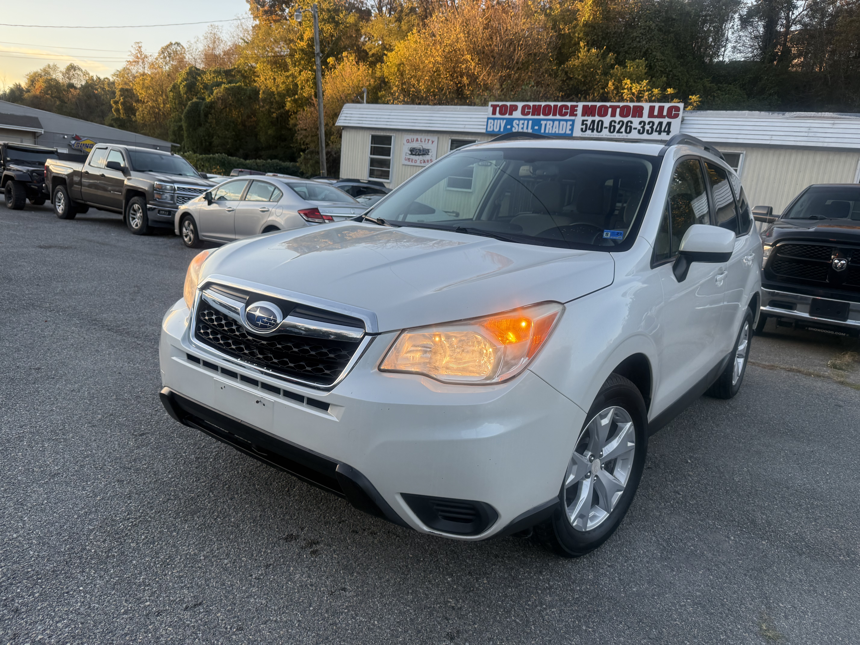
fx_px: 596
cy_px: 322
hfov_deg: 71.6
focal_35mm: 24
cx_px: 430
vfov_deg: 56.8
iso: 100
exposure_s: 1/491
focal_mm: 6.76
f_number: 1.78
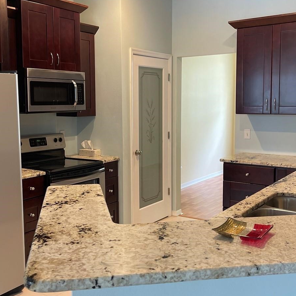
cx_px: 134
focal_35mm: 41
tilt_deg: -5.6
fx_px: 397
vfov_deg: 40.9
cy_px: 136
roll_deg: +0.7
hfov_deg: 40.9
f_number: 1.6
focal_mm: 5.1
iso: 200
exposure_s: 1/60
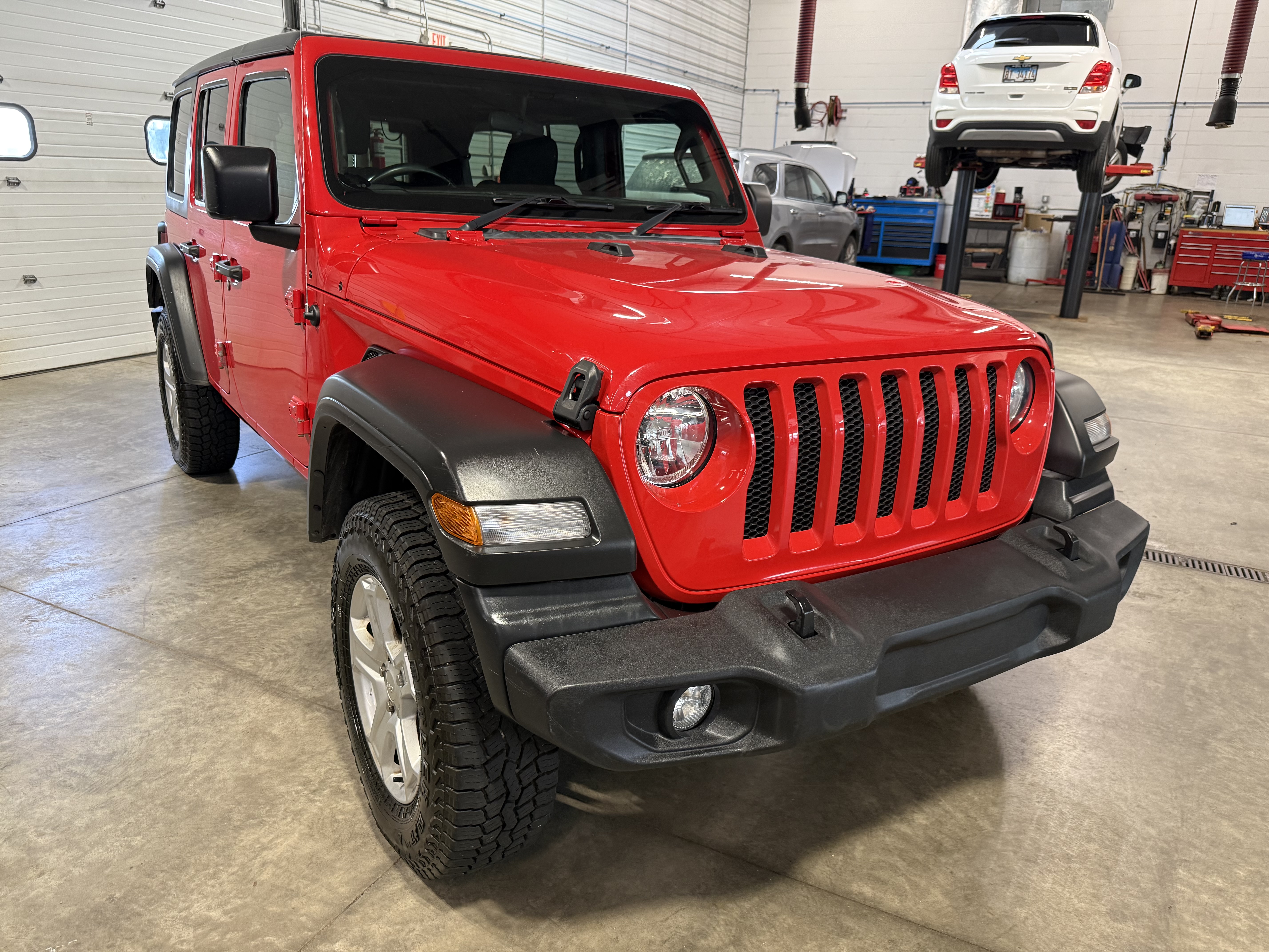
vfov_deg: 56.8
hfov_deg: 71.6
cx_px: 634
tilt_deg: -16.3
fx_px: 880
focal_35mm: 24
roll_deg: -2.5
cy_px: 476
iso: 250
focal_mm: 6.76
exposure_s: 1/60
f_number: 1.78
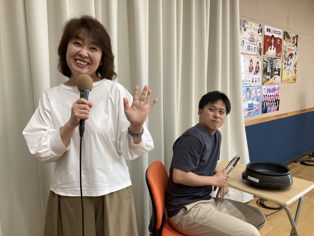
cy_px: 118
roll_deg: +1.6
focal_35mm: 28
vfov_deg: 49.7
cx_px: 157
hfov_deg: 63.4
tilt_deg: -7.2
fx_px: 254
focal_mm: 3.99
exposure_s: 1/60
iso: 125
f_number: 1.8
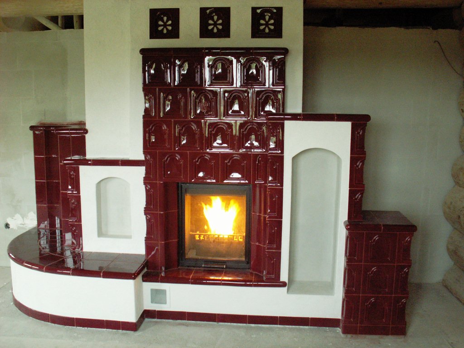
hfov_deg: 52.6
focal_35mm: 35
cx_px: 232
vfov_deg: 40.7
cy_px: 174
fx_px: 469
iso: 160
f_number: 2.8
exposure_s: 1/15
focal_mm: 5.86
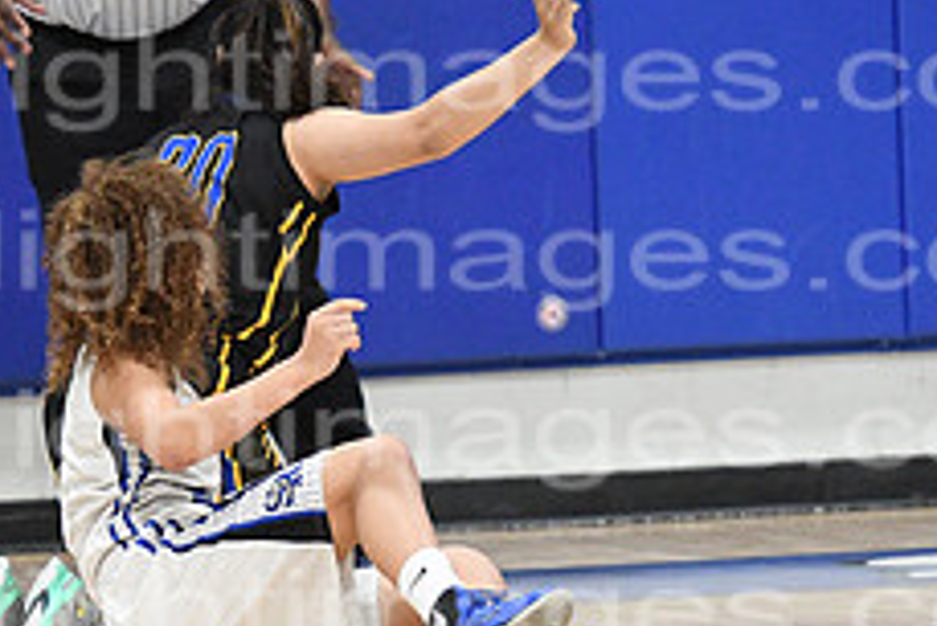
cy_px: 350
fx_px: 16824
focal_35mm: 646
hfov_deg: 3.2
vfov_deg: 2.1
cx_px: 217
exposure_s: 1/640
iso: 5000
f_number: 3.2
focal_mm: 170
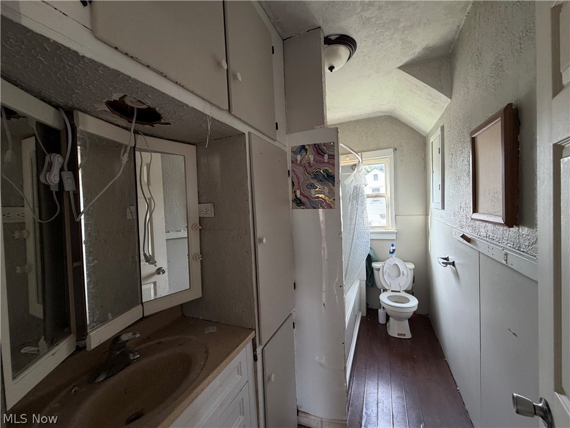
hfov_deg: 102.1
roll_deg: +3.2
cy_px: 214
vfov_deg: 85.7
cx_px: 285
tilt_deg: -1.2
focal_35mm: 14
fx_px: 231
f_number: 2.2
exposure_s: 1/121
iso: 320
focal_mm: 2.22
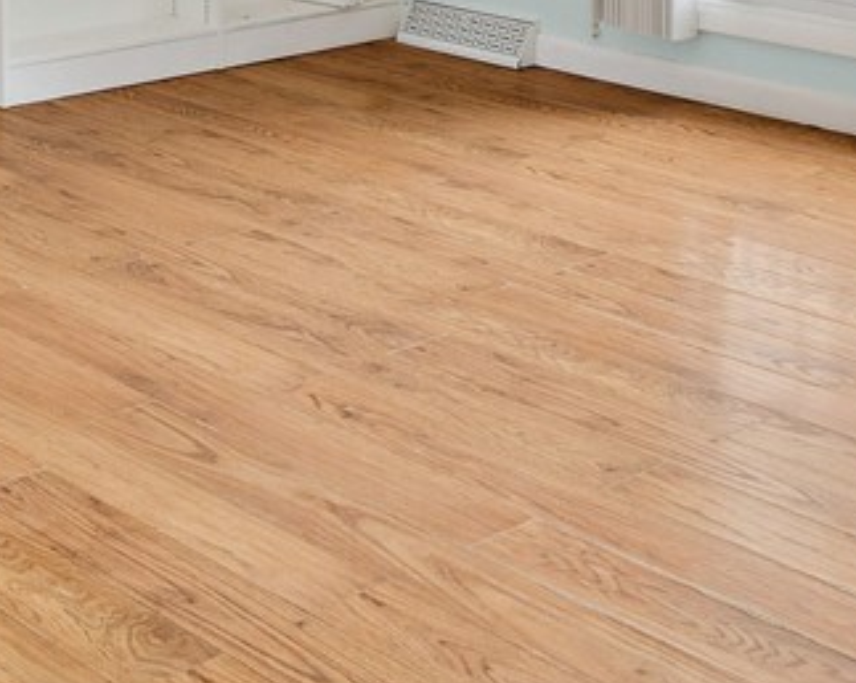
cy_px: -375
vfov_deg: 17.3
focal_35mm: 79
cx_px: 431
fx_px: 2000
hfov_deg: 24.2
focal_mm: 16
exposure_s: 1/20
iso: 400
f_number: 10
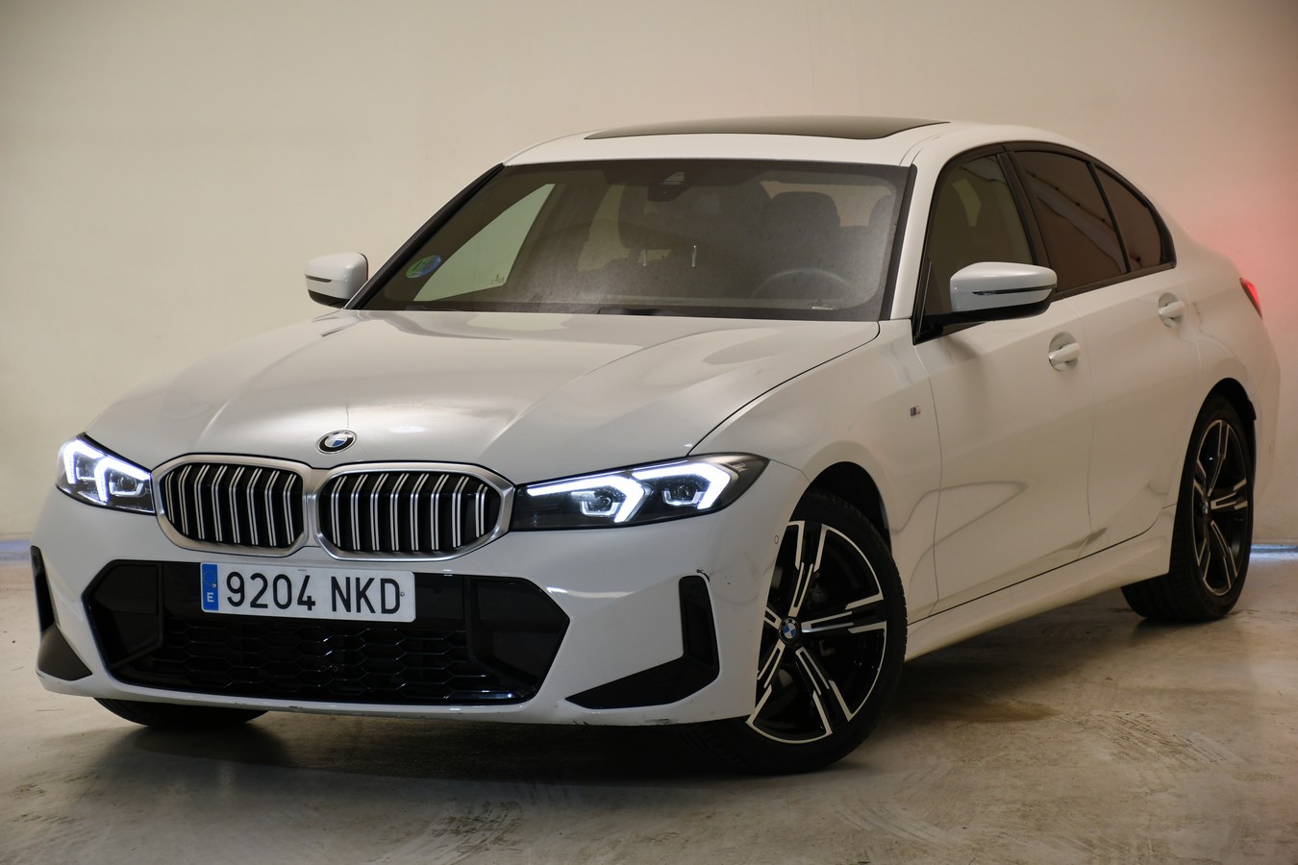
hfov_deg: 18.3
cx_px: 649
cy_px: 432
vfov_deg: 12.2
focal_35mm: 112
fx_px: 4038
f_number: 5
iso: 720
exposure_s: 1/40
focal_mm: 75
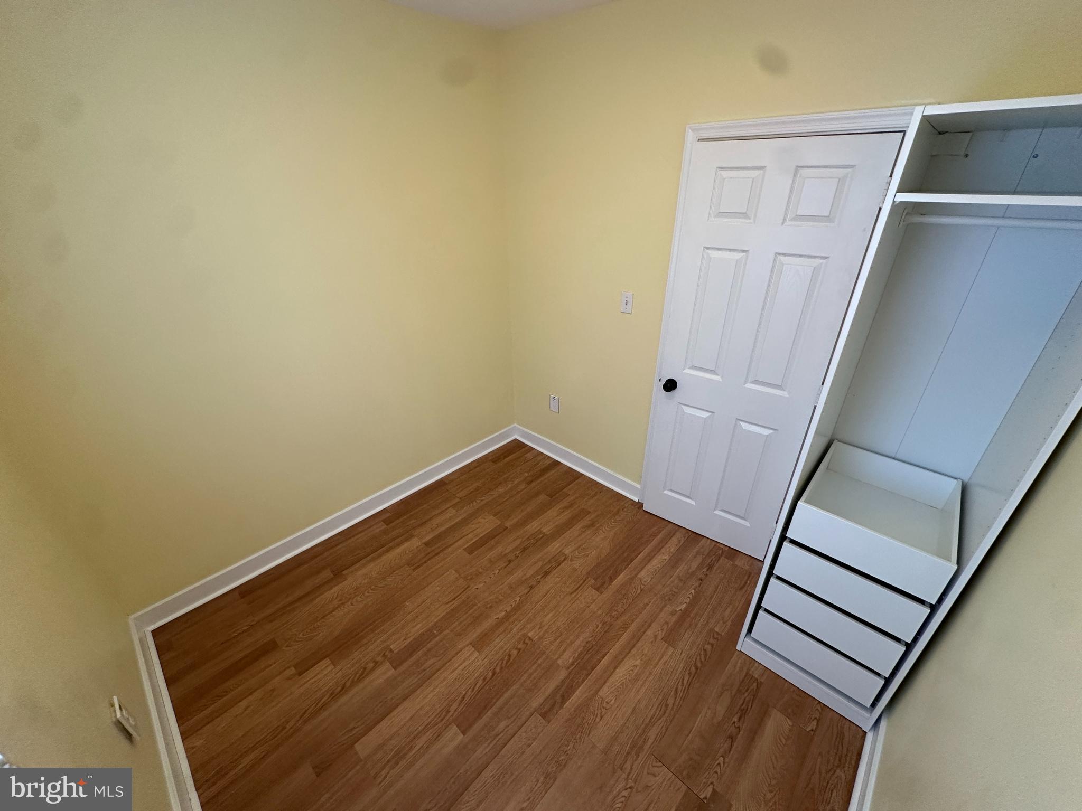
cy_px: 406
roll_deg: +0.8
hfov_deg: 102.1
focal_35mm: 14
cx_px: 541
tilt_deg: -28.0
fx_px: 438
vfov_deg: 85.7
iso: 200
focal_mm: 2.22
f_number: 2.2
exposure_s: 1/120
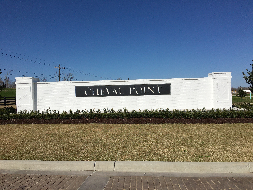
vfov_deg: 48.2
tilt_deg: +0.4
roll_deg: +0.9
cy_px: 95
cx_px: 126
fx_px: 212
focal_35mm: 29
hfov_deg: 61.7
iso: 25
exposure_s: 1/5495
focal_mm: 4.15
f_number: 2.2
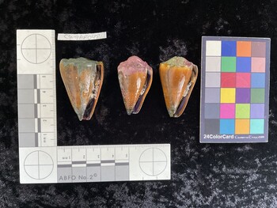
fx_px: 232
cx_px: 138
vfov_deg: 48.3
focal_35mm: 29
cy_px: 104
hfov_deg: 61.6
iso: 160
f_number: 1.8
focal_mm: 3
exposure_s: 1/60
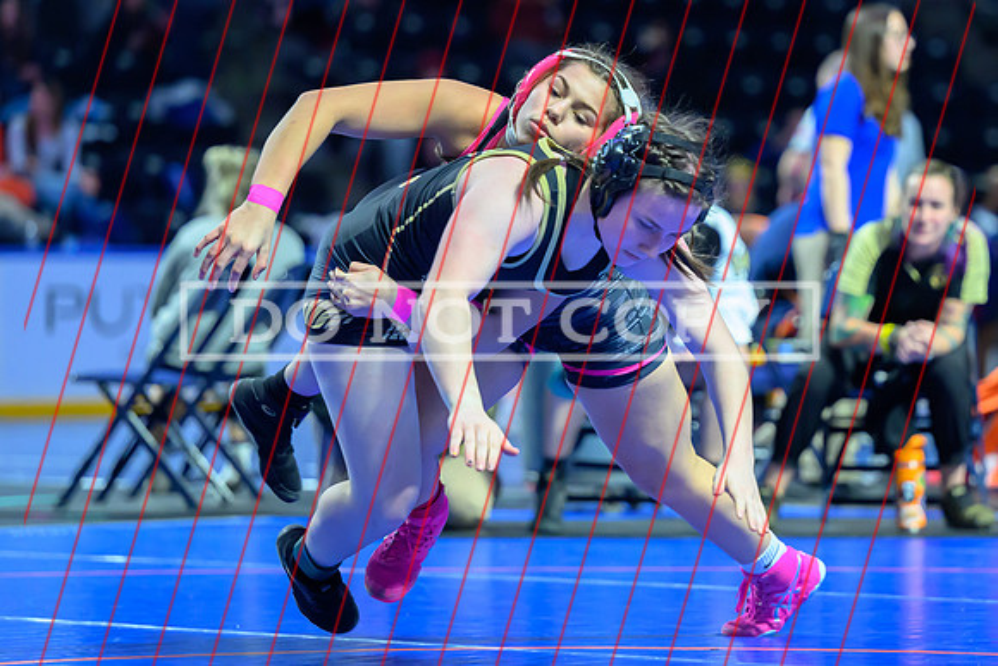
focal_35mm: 190
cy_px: 229
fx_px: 5265
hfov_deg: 10.8
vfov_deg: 7.2
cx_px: 646
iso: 4000
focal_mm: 135
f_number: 2.8
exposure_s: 1/640
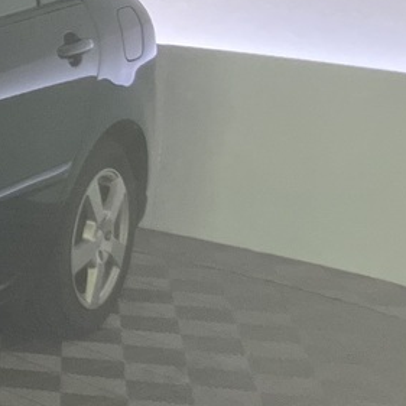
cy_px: 227
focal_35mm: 127
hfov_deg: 11.8
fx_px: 1685
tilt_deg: -12.1
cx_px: -488
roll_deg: -0.6
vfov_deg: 13.7
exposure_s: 1/60
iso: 160
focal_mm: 3.99
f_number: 1.8
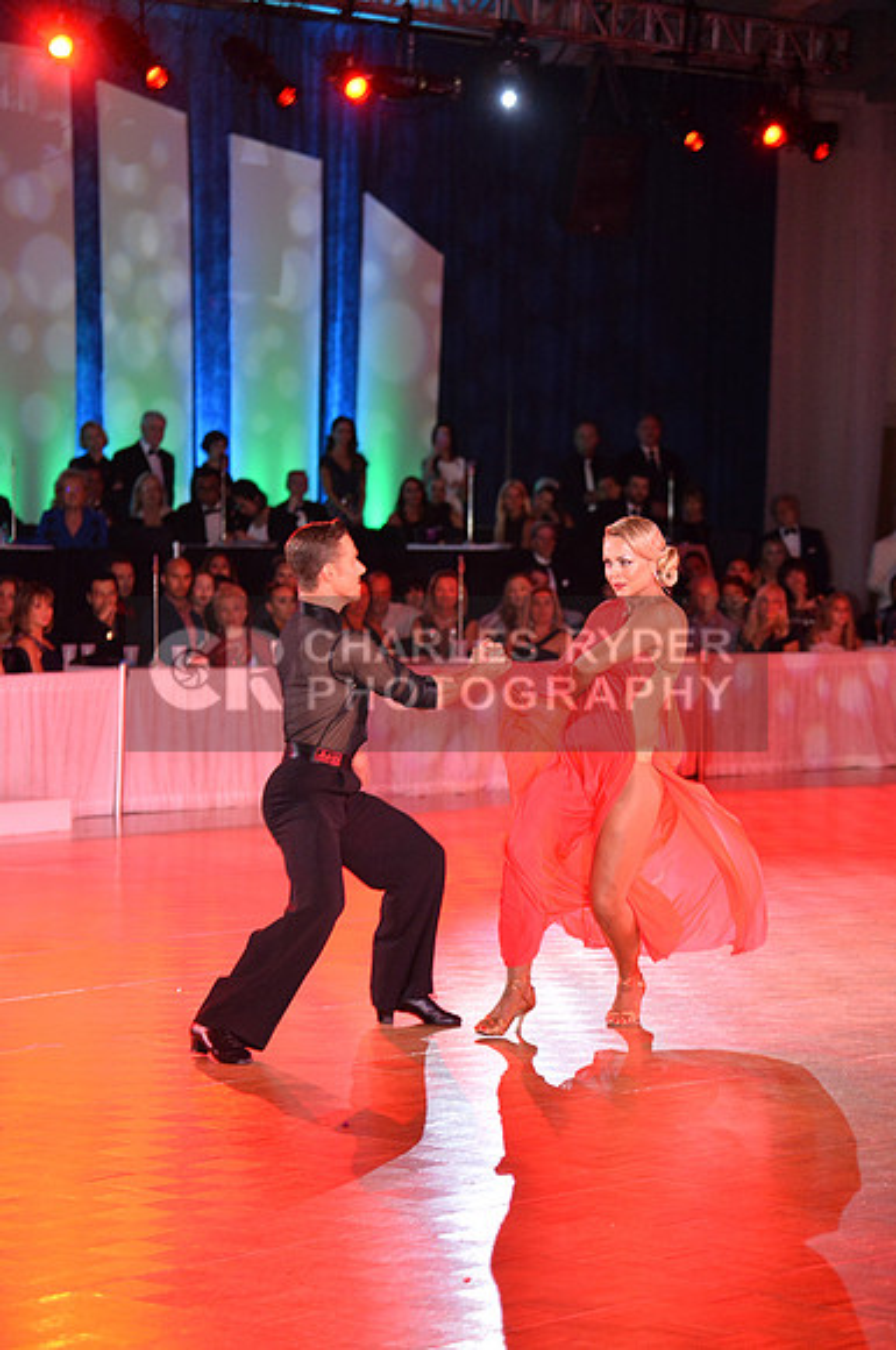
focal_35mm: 110
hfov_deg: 12.4
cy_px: 675
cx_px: 448
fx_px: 4119
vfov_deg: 18.6
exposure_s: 1/250
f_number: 4
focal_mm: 110
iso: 2500
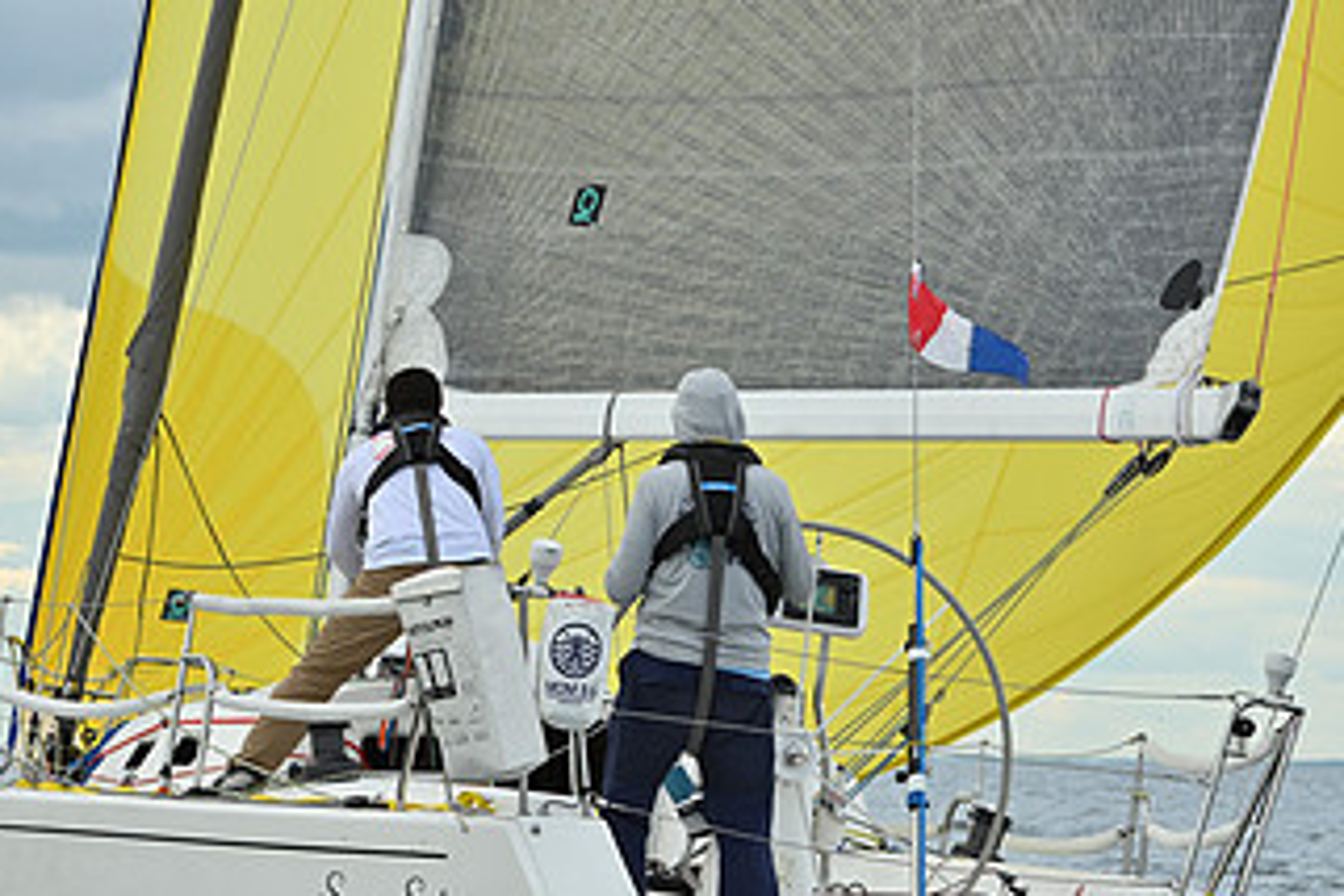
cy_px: 743
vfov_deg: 6.9
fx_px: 7429
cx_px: 615
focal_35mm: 199
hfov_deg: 10.3
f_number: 6.3
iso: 250
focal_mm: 110
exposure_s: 1/800
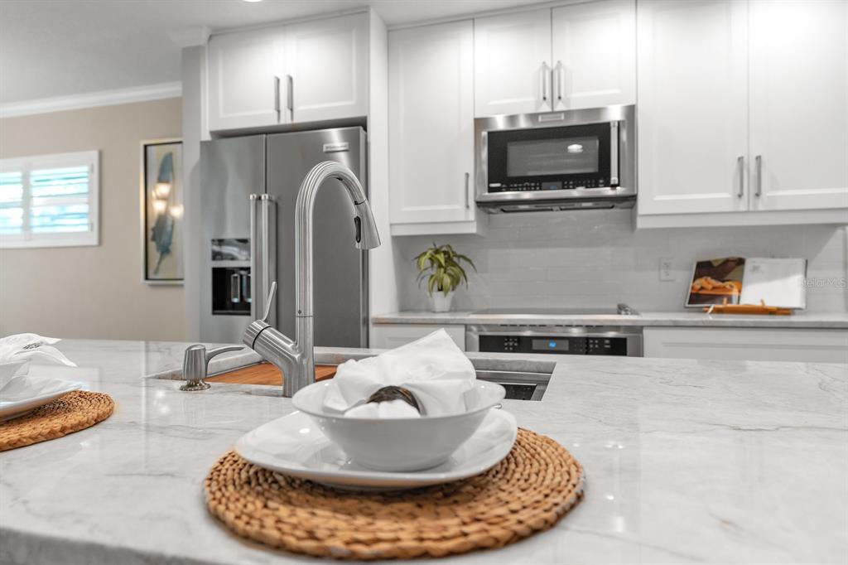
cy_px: 282
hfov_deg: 73.8
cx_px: 424
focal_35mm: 24
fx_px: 565
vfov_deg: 53.1
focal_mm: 24
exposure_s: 1/160
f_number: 4
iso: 1000
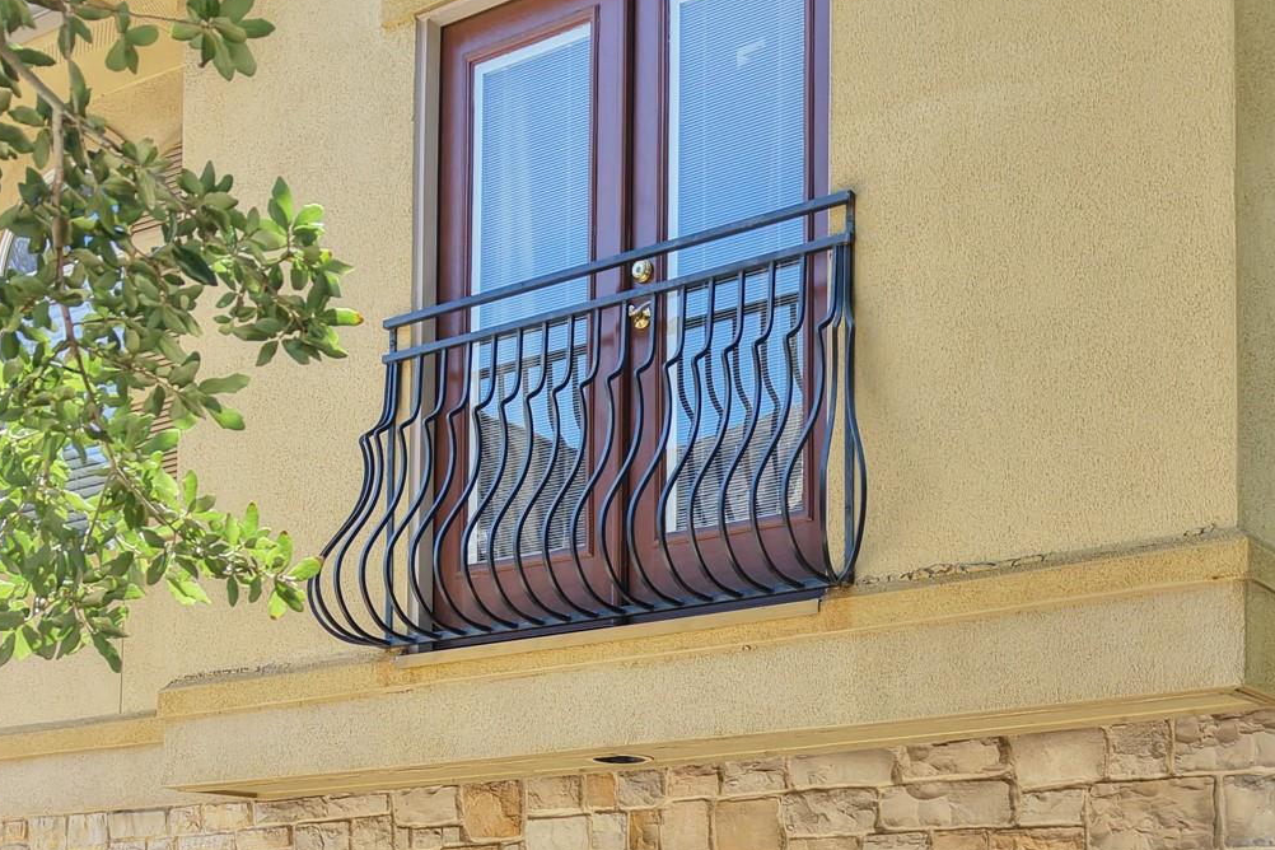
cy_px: 897
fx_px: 1806
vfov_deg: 24.9
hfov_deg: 38.4
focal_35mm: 51
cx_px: 858
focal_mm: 8.67
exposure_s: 1/250
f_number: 1.8
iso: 100
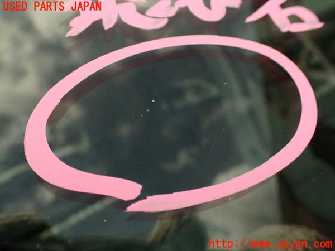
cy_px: 126
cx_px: 168
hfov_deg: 56.8
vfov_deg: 44.2
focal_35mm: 32
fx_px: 310
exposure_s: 1/500
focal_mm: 5.79
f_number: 3.2
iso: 100
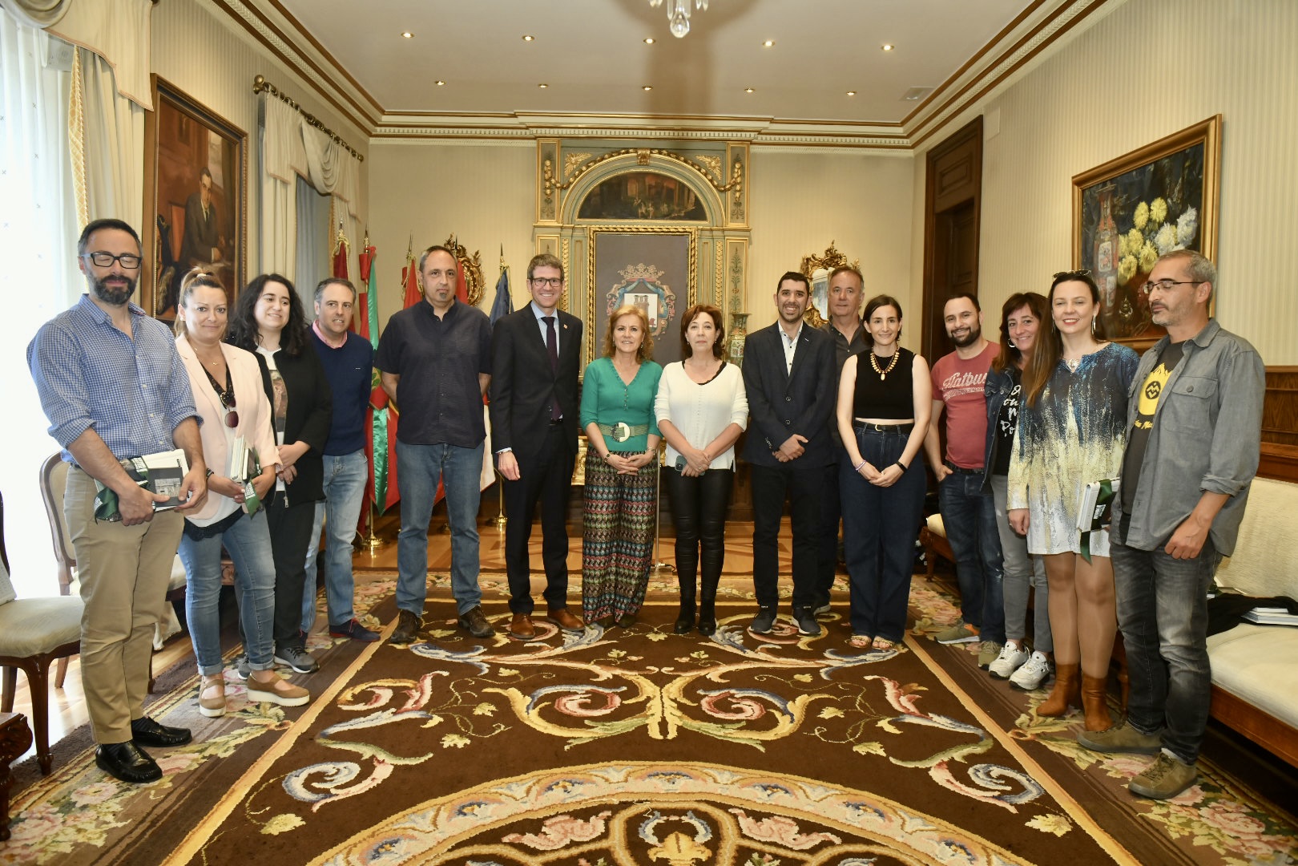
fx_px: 865
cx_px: 649
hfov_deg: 73.7
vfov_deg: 53.1
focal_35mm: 24
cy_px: 433
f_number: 5
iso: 1250
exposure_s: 1/125
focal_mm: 24
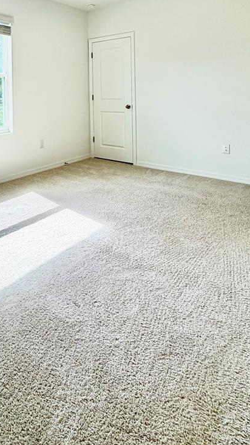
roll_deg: +0.8
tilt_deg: -0.1
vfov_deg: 67.8
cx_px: 62
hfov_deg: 44.5
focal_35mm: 25
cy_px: 96
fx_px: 294
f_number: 2.2
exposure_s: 1/164
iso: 50
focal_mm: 2.22
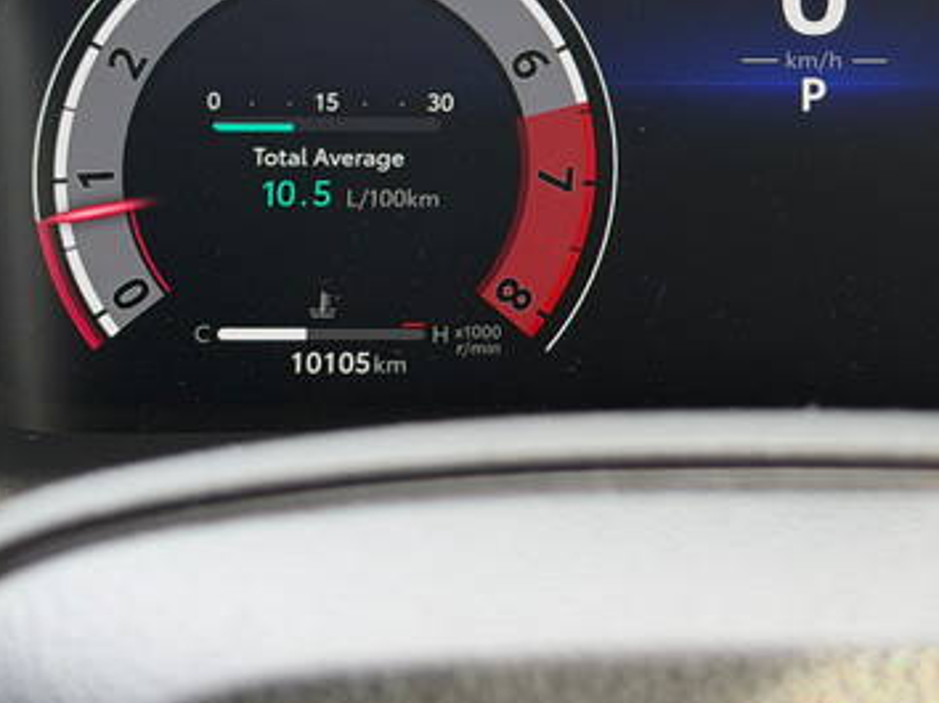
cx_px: 804
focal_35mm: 114
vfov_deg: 12.9
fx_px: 3090
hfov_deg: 17.1
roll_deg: +0.0
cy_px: 157
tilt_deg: -18.5
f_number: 1.78
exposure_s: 1/135
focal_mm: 6.76
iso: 100
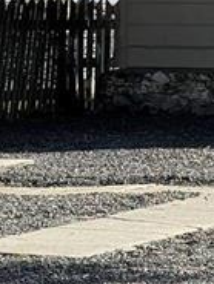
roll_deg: -0.8
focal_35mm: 265
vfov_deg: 7.4
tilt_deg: +0.9
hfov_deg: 5.4
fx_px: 2182
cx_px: 490
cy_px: 20
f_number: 1.78
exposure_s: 1/2667
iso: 100
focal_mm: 6.76
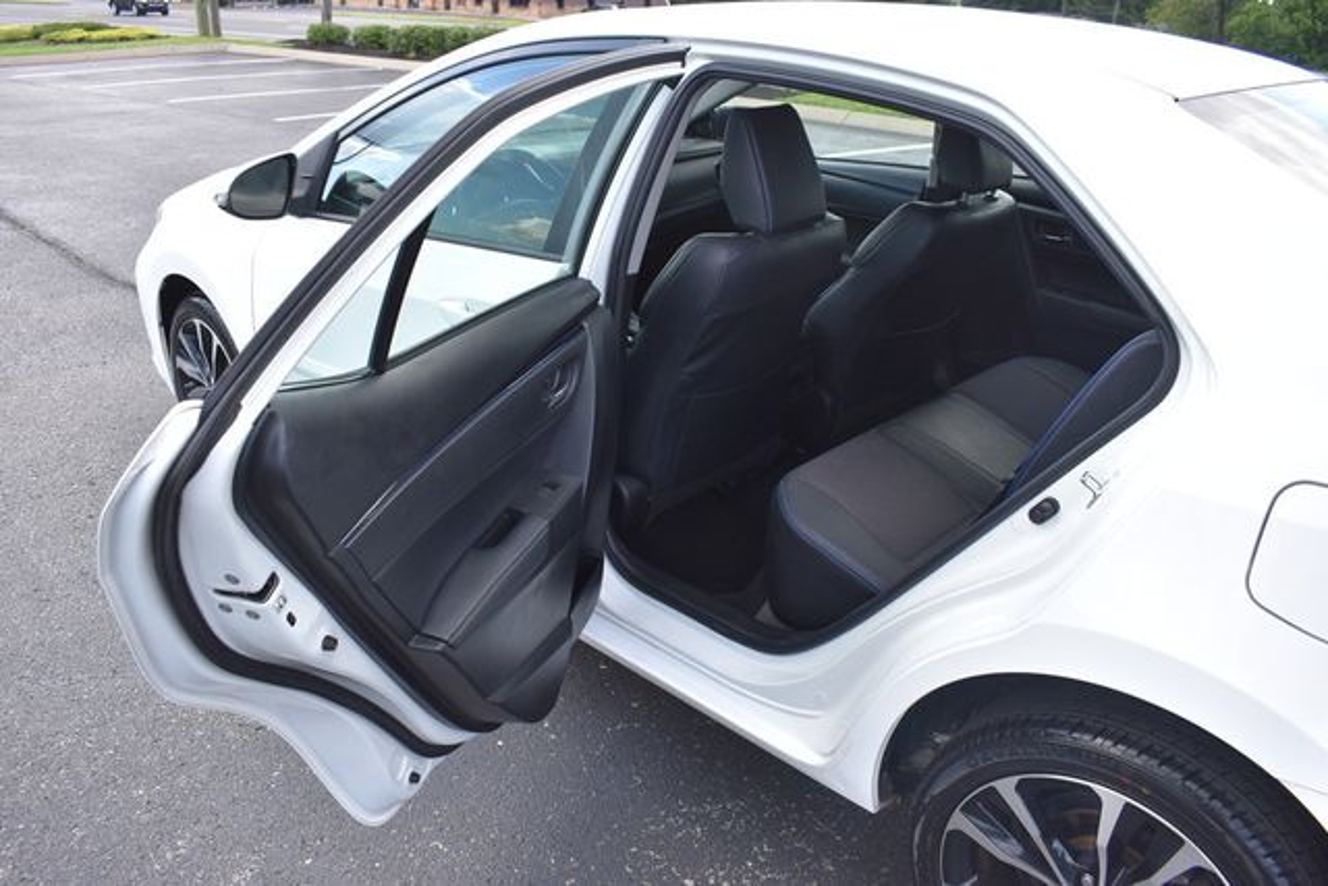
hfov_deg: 67.4
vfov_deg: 48.0
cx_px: 664
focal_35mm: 27
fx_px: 996
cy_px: 443
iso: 400
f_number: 5
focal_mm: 18
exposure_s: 1/250
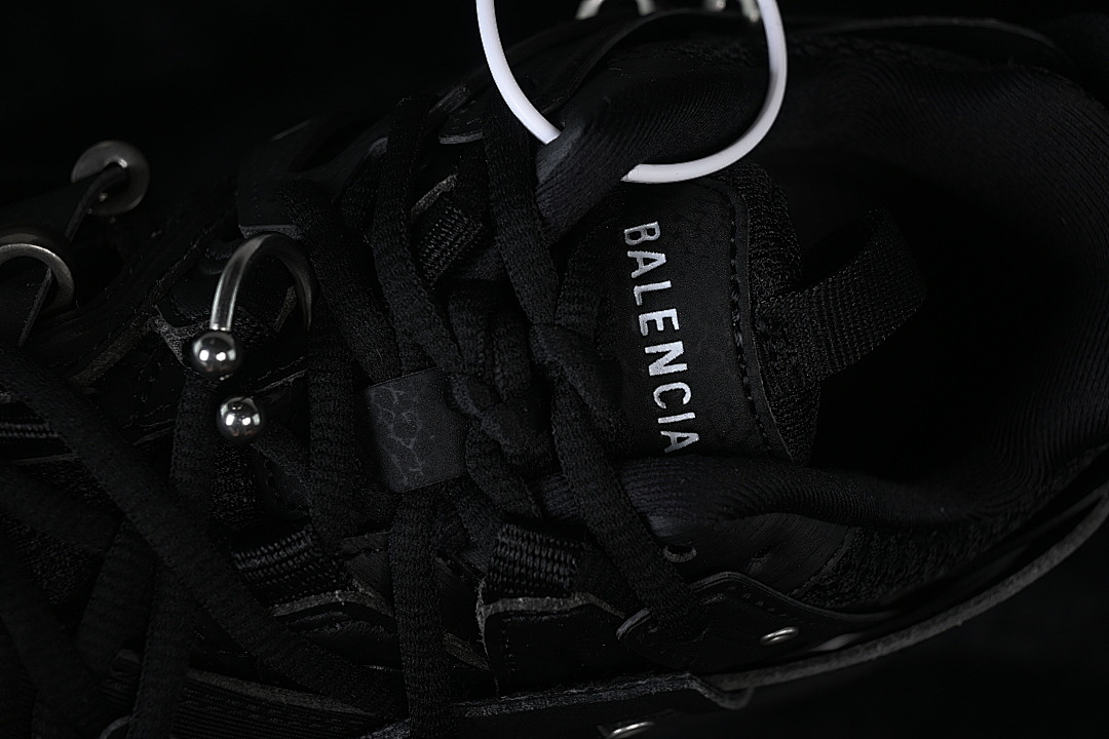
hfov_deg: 27.0
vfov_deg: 18.2
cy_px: 370
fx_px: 2310
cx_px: 554
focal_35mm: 75
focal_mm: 50
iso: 160
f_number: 6.3
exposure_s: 1/60
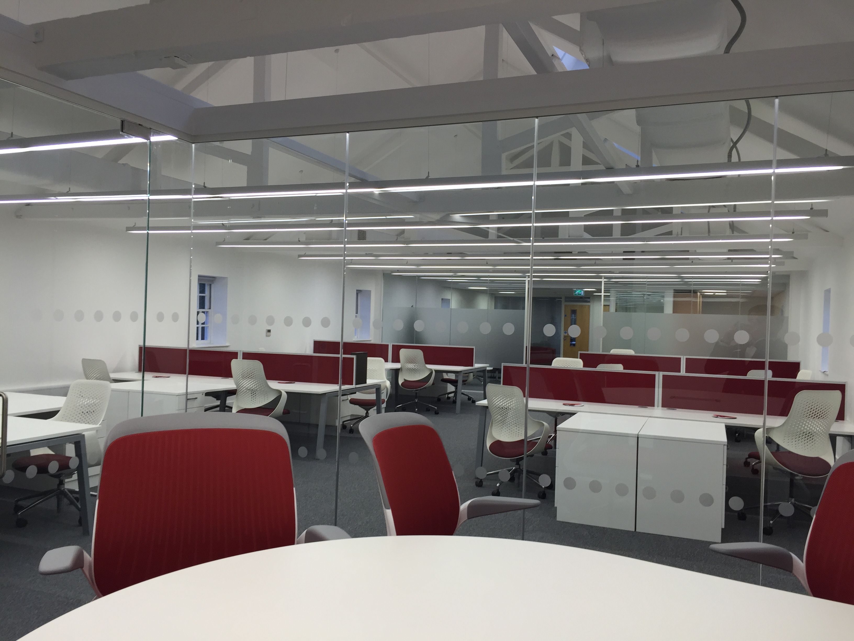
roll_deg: -1.9
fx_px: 715
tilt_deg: -0.5
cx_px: 427
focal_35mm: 29
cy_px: 320
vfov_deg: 48.2
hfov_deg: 61.7
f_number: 2.2
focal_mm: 4.15
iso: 40
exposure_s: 1/50
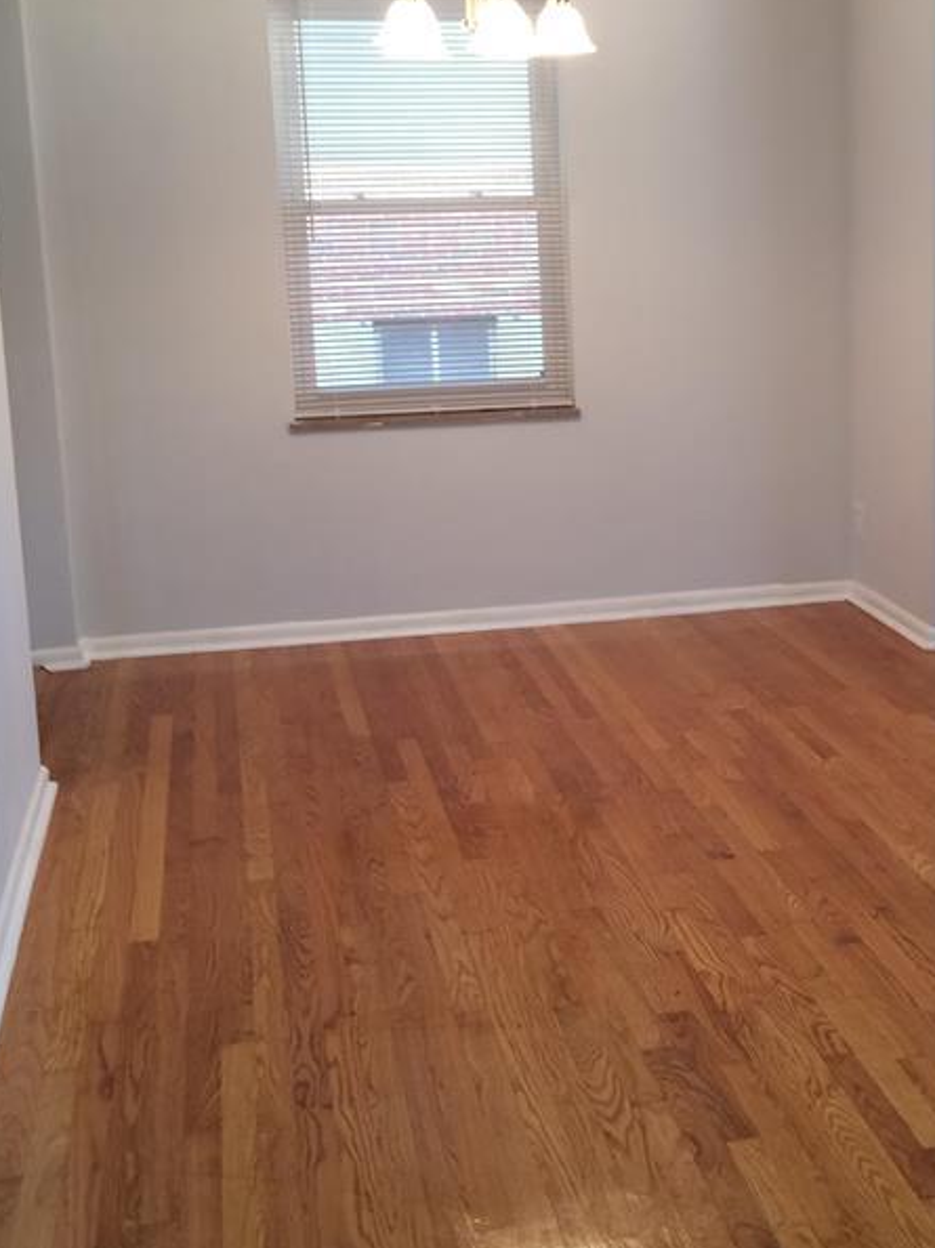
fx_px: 1802
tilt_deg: -11.9
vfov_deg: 38.1
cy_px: 523
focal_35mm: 50
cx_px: 727
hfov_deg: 28.6
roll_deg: +1.0
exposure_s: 1/30
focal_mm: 4.15
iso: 32
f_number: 2.2
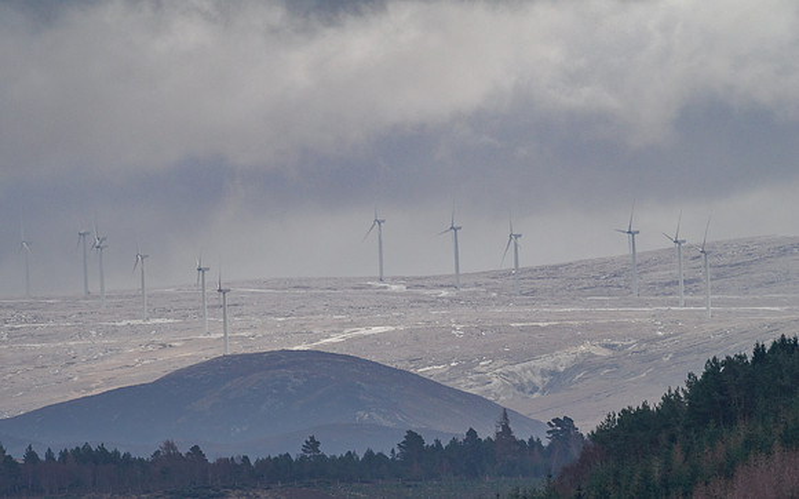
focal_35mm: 891
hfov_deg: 2.4
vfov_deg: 1.5
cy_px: 299
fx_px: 19404
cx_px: 400
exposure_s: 1/1250
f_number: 5.6
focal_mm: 420
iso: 500
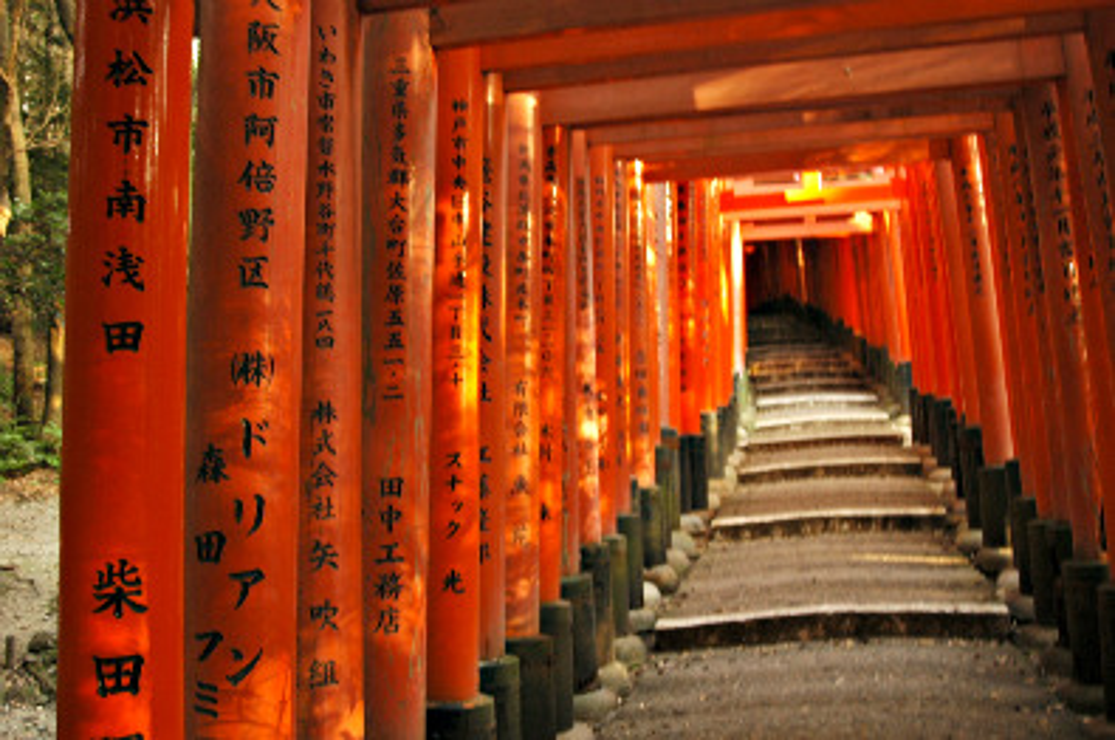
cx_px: 558
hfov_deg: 45.0
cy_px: 370
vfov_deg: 30.7
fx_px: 1345
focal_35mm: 44
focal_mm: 29
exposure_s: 1/13
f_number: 4.5
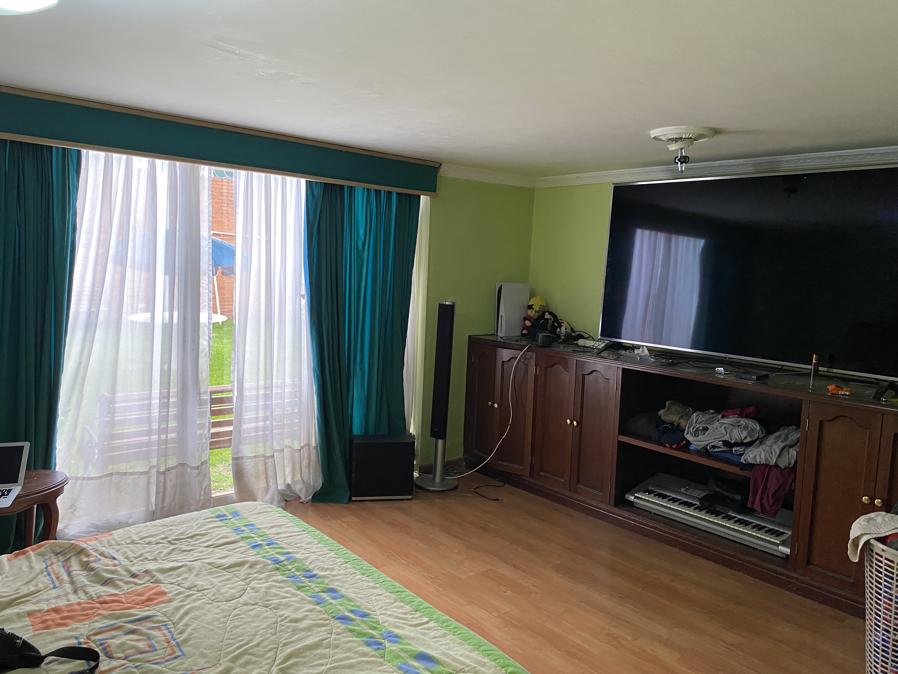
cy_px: 337
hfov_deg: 67.3
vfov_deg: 53.1
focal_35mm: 26
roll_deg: -2.0
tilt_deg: -5.4
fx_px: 674
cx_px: 449
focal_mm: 4.25
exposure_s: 1/60
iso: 125
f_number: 1.8
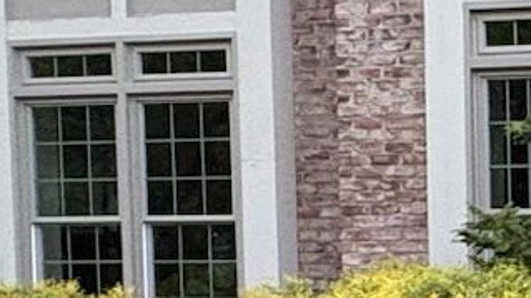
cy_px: 305
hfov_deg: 17.8
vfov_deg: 12.2
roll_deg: +0.4
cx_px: 935
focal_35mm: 98
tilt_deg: -2.8
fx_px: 1379
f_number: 2.2
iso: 640
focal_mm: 2.22
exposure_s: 1/60
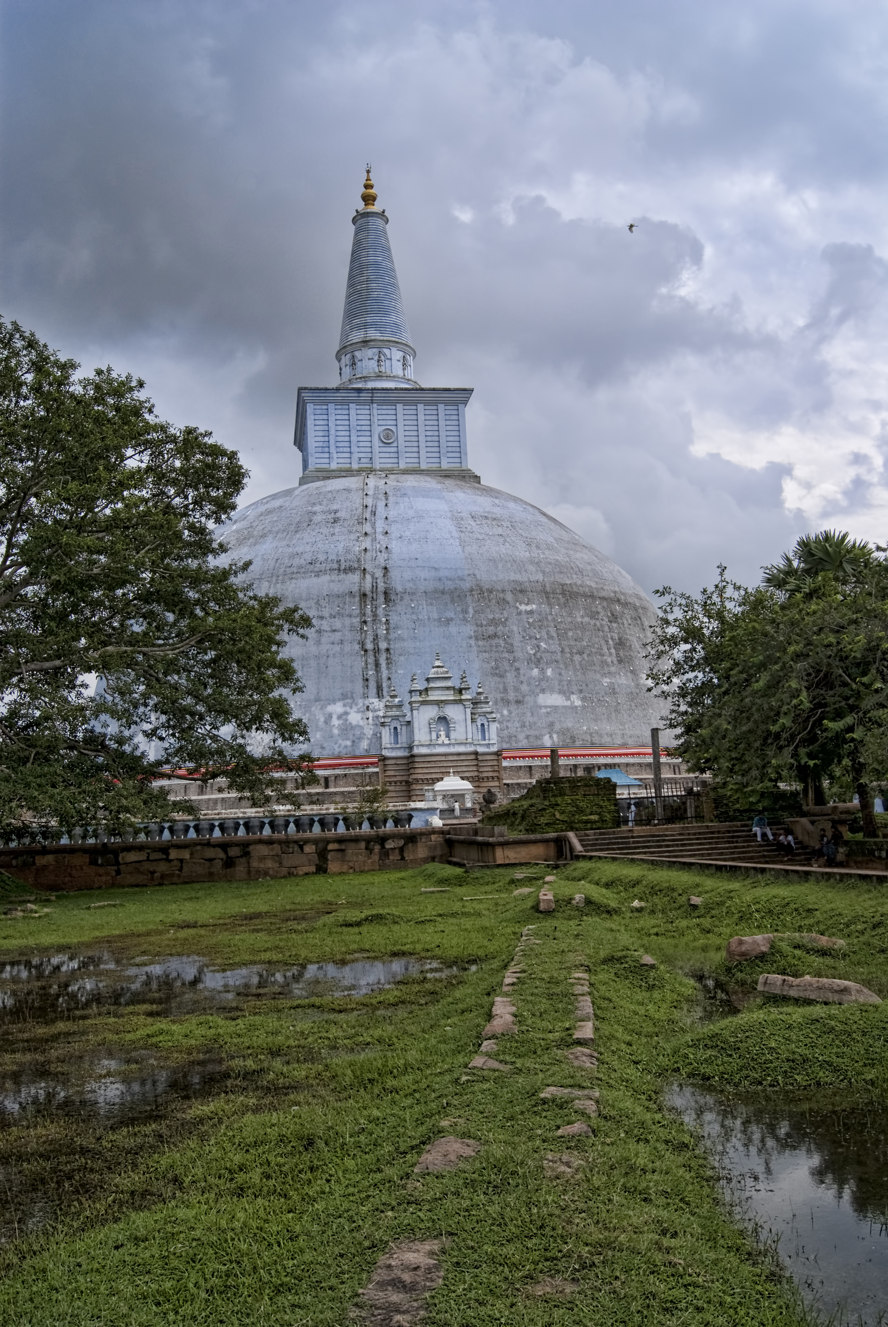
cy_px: 664
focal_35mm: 30
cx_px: 444
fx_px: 1107
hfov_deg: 43.7
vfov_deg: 61.9
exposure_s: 1/200
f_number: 10
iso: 100
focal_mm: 20
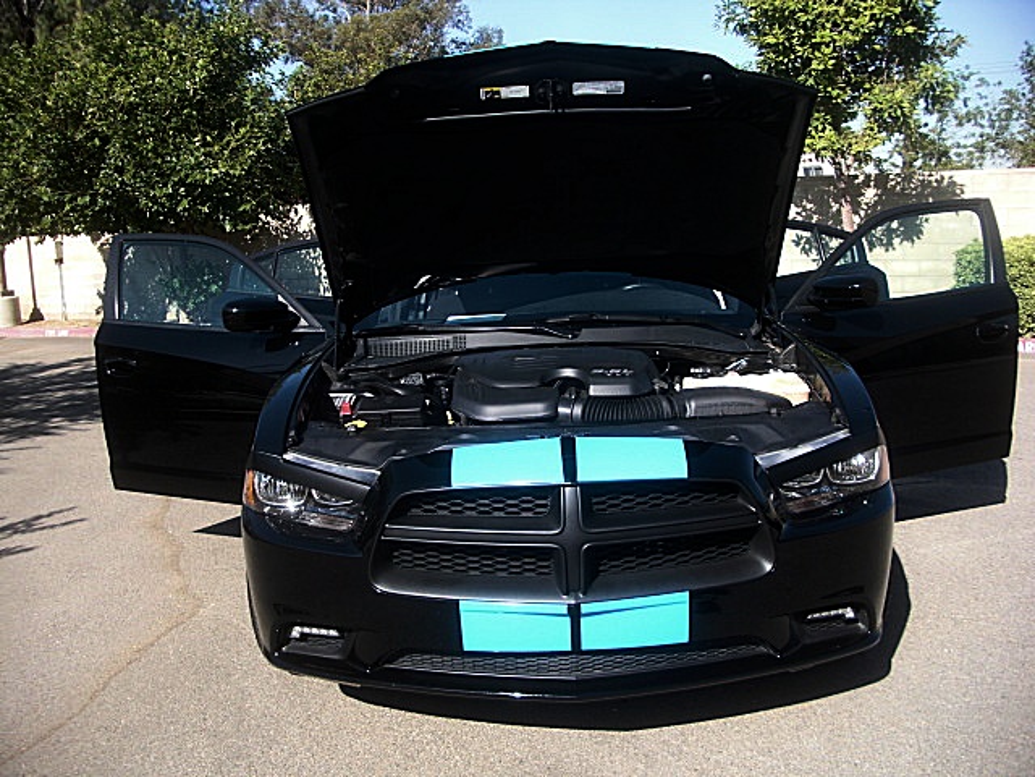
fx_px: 1076
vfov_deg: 39.7
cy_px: 388
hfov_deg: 51.4
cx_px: 518
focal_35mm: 36
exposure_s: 1/400
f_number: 2.8
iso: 50
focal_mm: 6.3
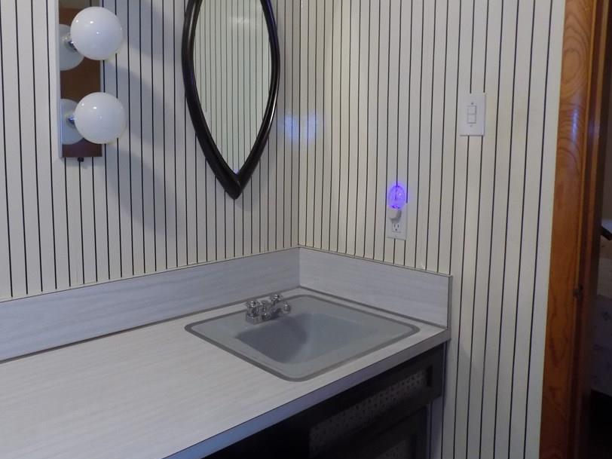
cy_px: 193
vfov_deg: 48.0
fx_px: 513
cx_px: 229
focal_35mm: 29
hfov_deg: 60.8
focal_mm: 4
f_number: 3.1
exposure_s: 1/30
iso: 320
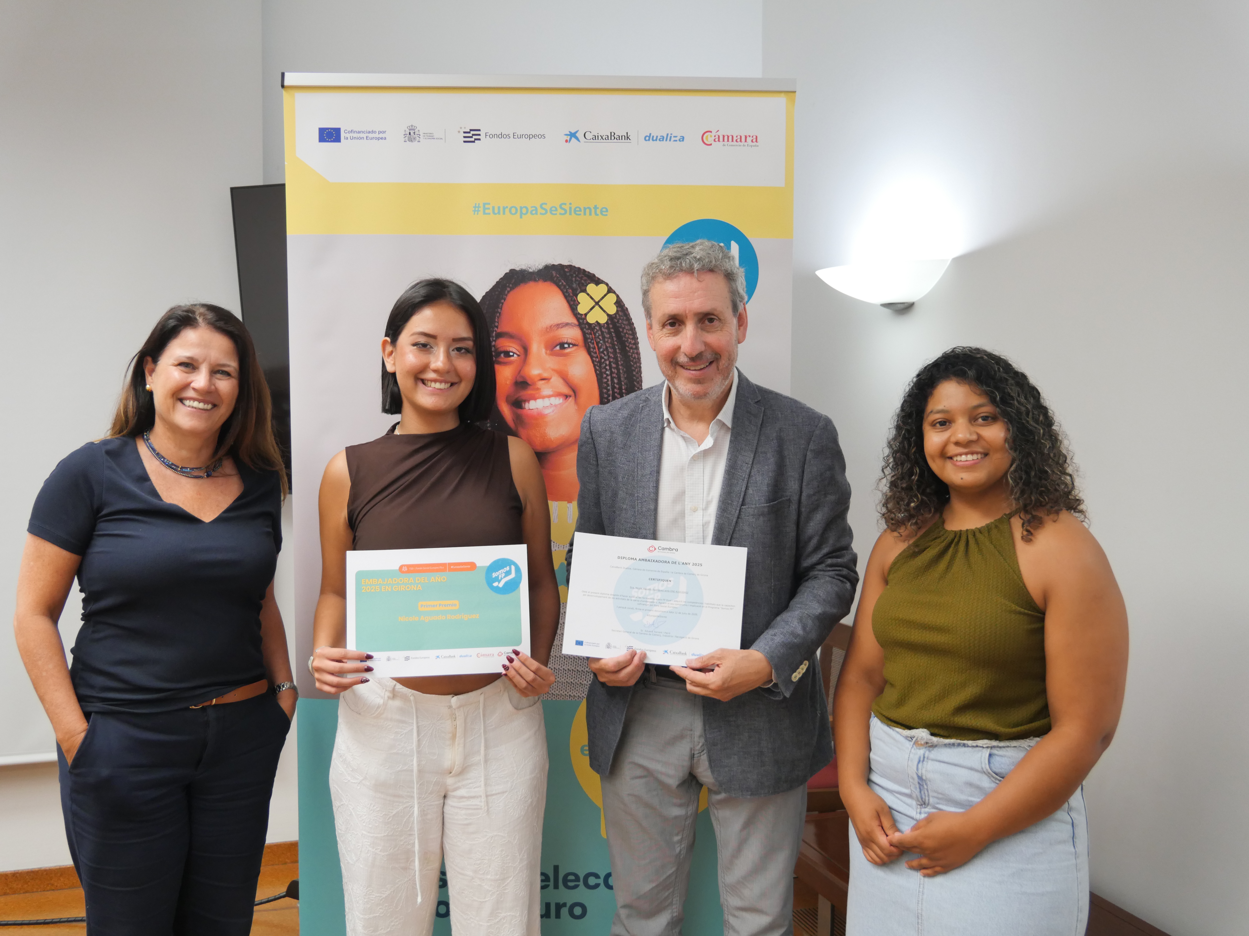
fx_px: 1227
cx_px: 624
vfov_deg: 41.8
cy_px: 468
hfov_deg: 54.0
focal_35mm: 34
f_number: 3.8
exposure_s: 1/60
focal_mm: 17
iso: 1000
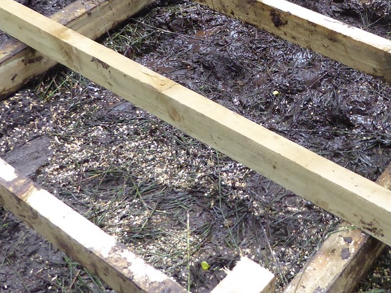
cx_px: 289
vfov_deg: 23.6
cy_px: 51
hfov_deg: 31.2
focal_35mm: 61
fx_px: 689
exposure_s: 1/60
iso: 320
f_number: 3.3
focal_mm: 4.3
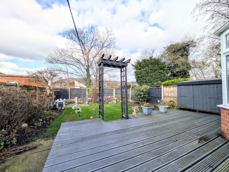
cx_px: 114
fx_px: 80
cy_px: 86
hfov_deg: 110.4
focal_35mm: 12
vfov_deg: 94.7
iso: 53
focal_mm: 2.02
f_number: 1.7
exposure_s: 1/1883
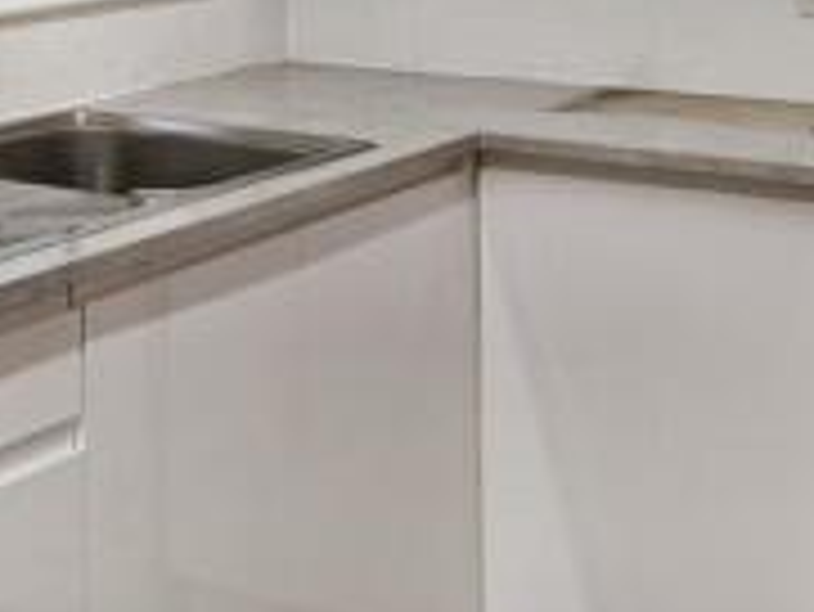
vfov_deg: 15.7
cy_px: -295
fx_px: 2047
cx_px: -25
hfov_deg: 21.6
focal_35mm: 87
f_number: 1.8
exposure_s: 1/139
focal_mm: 4.44
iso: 53
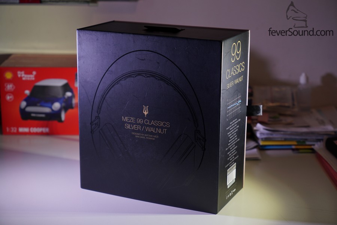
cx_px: 168
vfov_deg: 19.5
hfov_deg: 28.8
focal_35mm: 70
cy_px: 112
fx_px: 656
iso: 200
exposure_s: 1/50
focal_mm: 70
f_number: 5.6
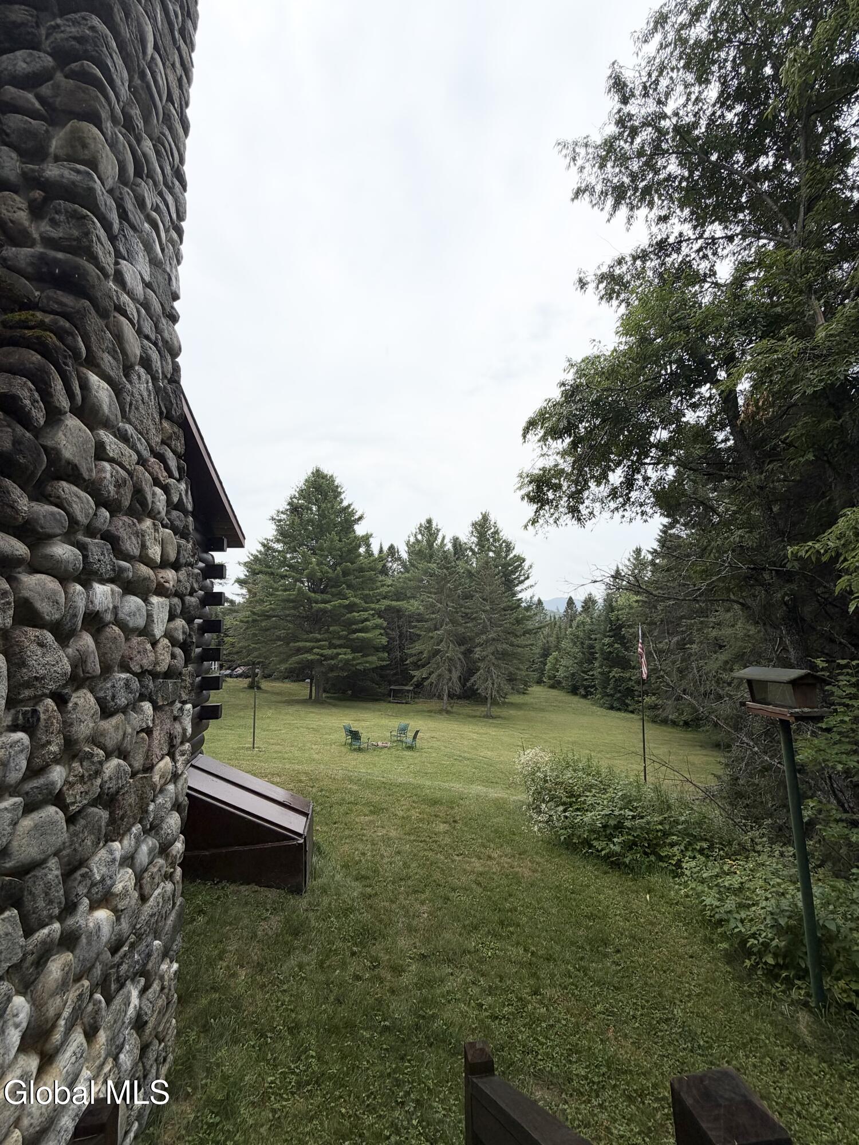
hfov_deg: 85.7
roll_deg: +1.0
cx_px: 430
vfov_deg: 102.1
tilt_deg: +6.6
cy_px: 572
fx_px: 463
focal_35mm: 14
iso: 20
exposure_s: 1/1145
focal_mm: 2.22
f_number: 2.2
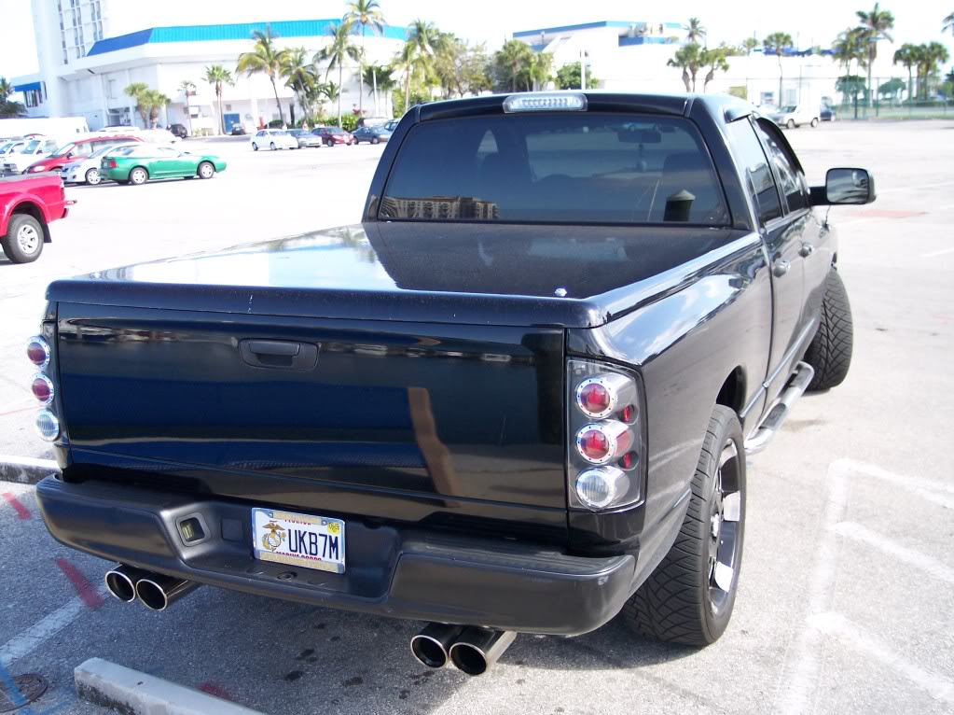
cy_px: 358
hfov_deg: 49.0
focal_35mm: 38
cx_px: 477
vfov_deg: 37.7
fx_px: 1047
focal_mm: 8
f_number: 2.8
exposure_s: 1/350
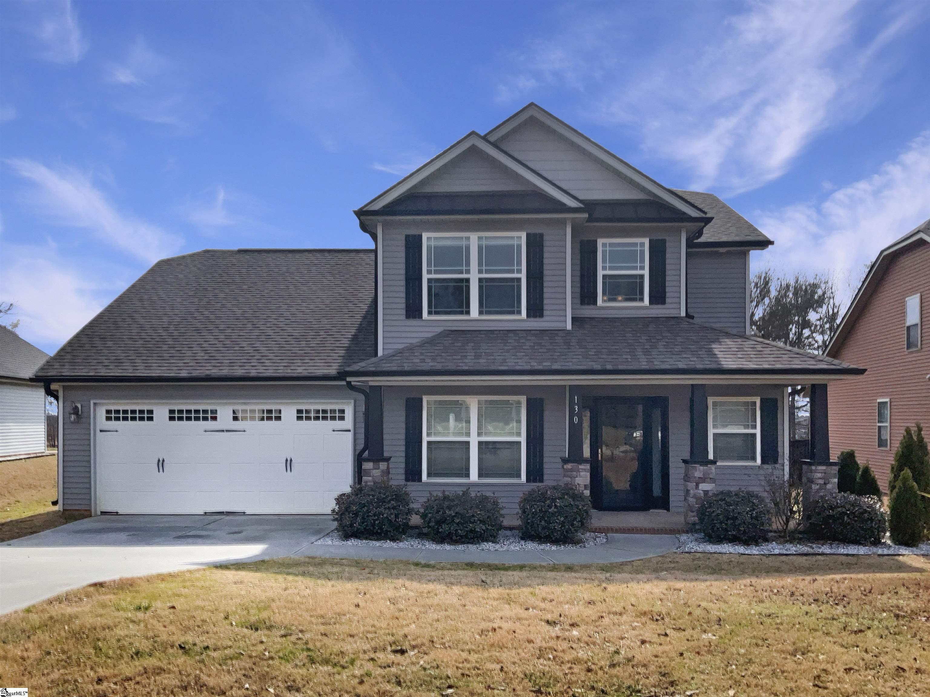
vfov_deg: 48.2
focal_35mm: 29
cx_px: 465
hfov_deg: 61.7
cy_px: 348
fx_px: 779
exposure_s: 1/10204
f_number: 1.8
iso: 20
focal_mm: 3
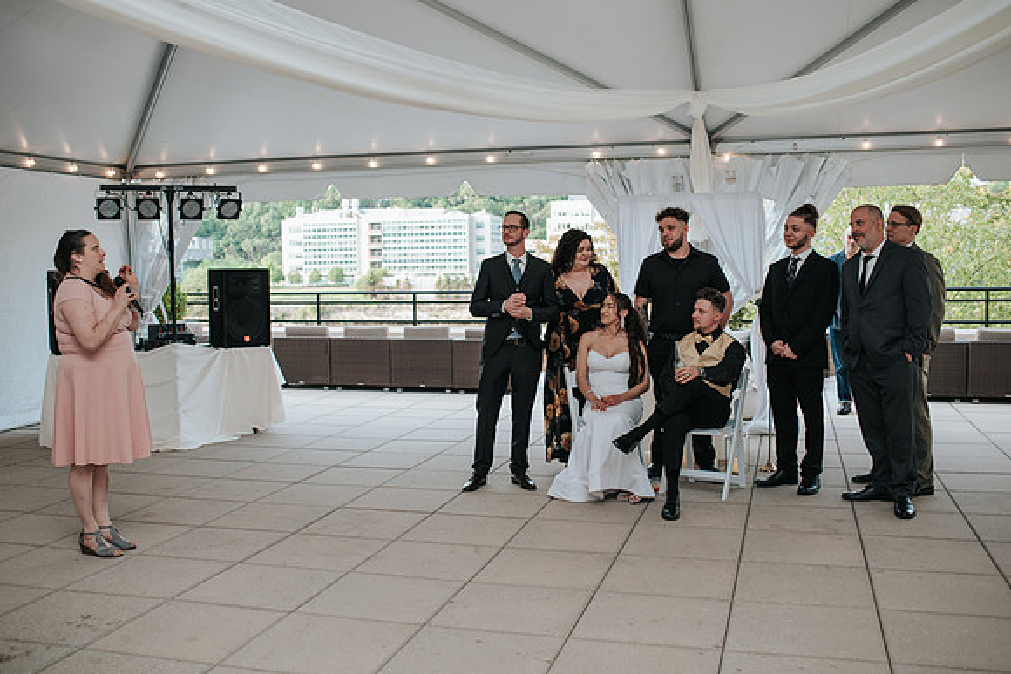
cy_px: 337
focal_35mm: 37
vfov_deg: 36.0
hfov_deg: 51.9
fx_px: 1038
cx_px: 492
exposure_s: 1/160
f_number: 2.8
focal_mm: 35
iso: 140
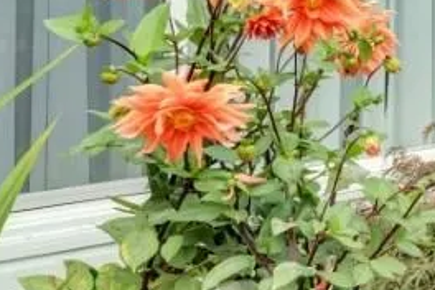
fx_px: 1184
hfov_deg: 15.3
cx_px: 942
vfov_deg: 13.4
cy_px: -92
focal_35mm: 98
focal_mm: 16
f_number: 8
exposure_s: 1/320
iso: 400
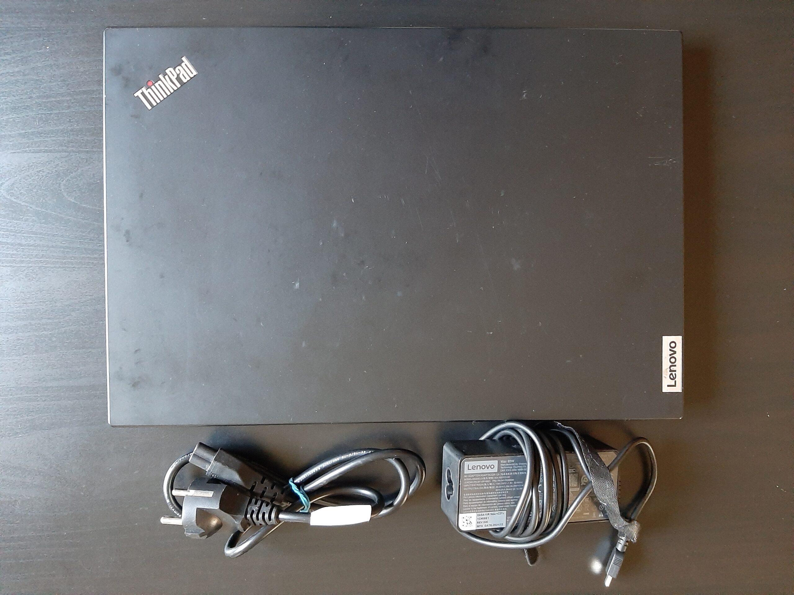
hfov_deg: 67.3
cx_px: 397
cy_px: 298
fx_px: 596
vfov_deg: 53.1
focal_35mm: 26
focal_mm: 3.93
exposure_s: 1/20
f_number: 1.7
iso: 500
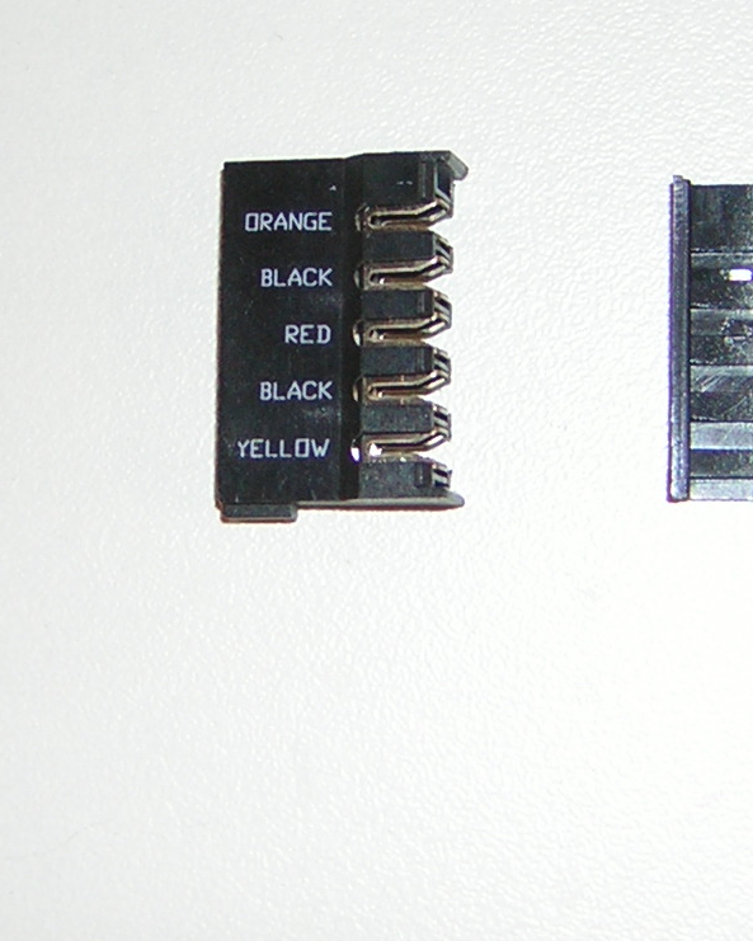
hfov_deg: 15.5
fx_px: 2757
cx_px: 432
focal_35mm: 99
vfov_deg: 19.4
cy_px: 448
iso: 50
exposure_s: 1/60.1
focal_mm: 6.1
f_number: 2.9
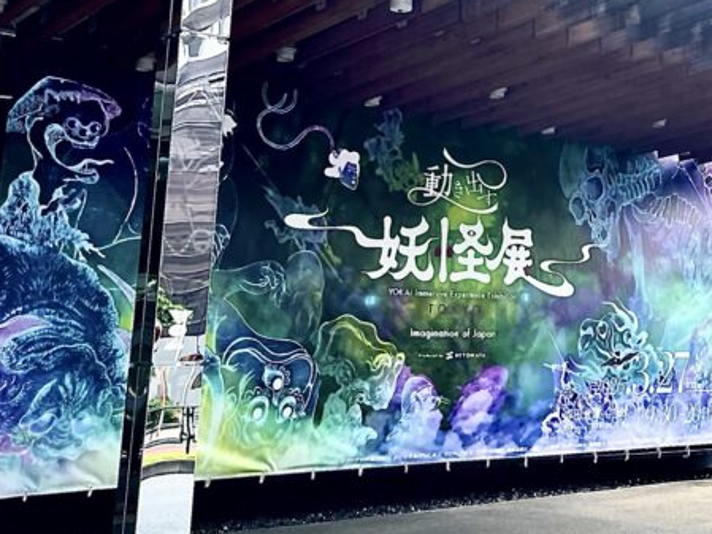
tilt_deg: +13.6
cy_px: 30
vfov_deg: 24.7
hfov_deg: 32.4
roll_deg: +0.2
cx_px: 614
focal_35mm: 57
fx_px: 1173
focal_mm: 5.1
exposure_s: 1/550
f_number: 1.6
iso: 32
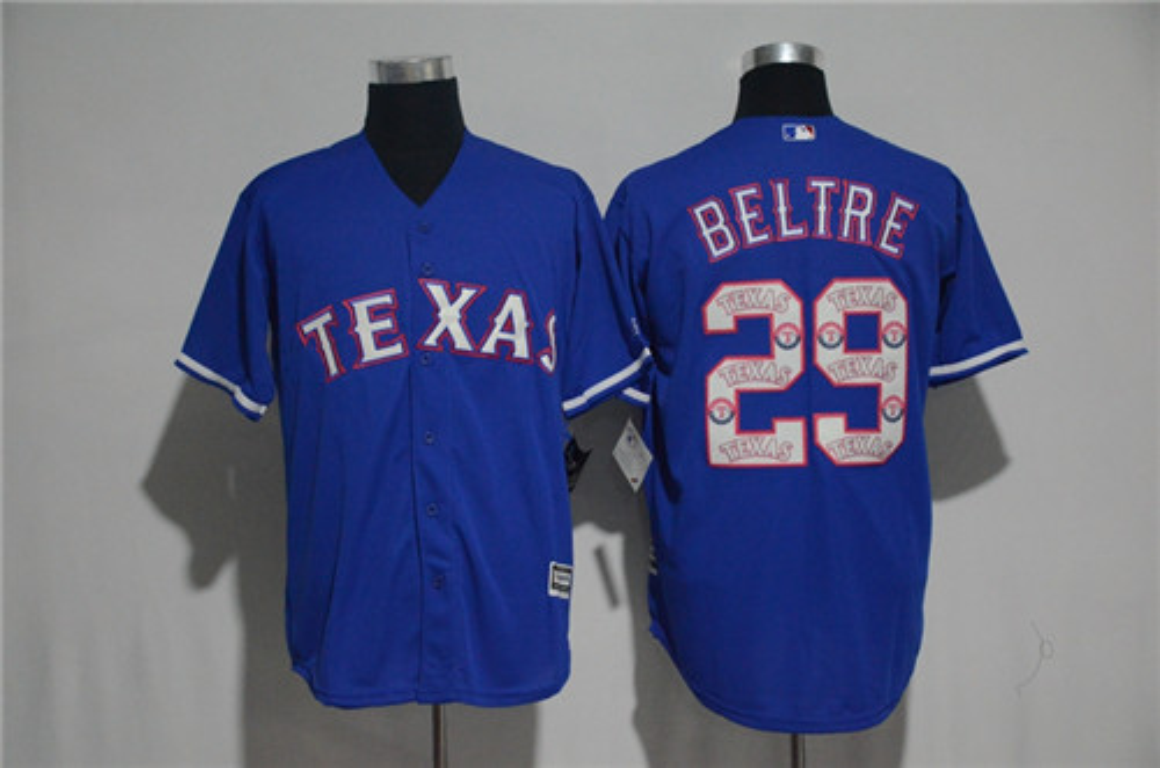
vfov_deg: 18.1
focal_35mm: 75
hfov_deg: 27.0
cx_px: 580
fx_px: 2411
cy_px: 384
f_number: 4.8
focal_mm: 50
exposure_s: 1/50
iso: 4000
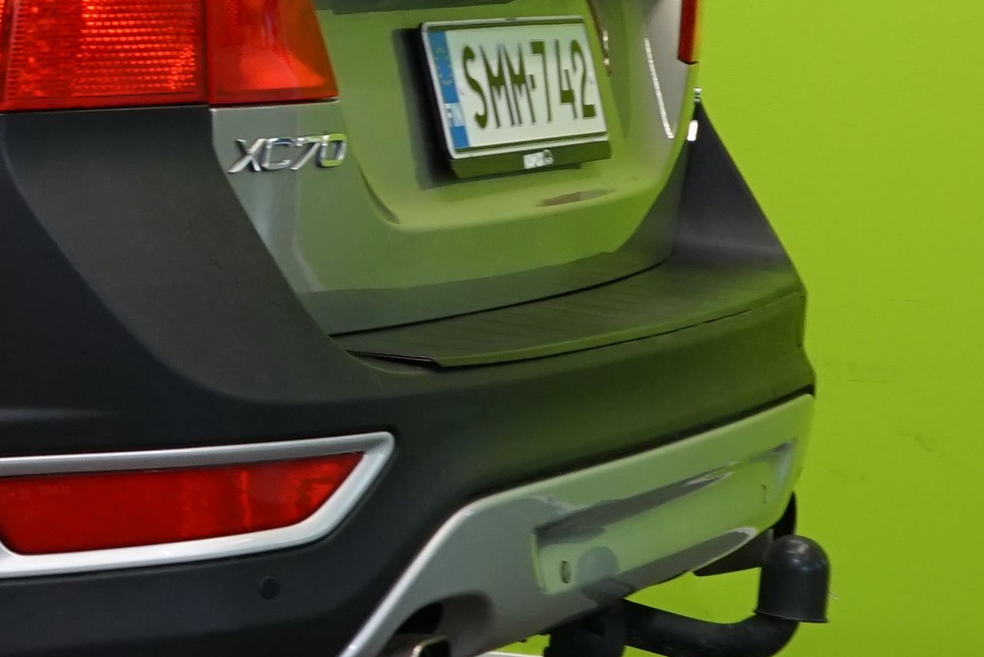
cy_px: 98
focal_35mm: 155
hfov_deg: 11.8
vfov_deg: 8.8
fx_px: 4237
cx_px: -1029
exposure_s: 1/30
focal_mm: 33
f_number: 6.3
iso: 640
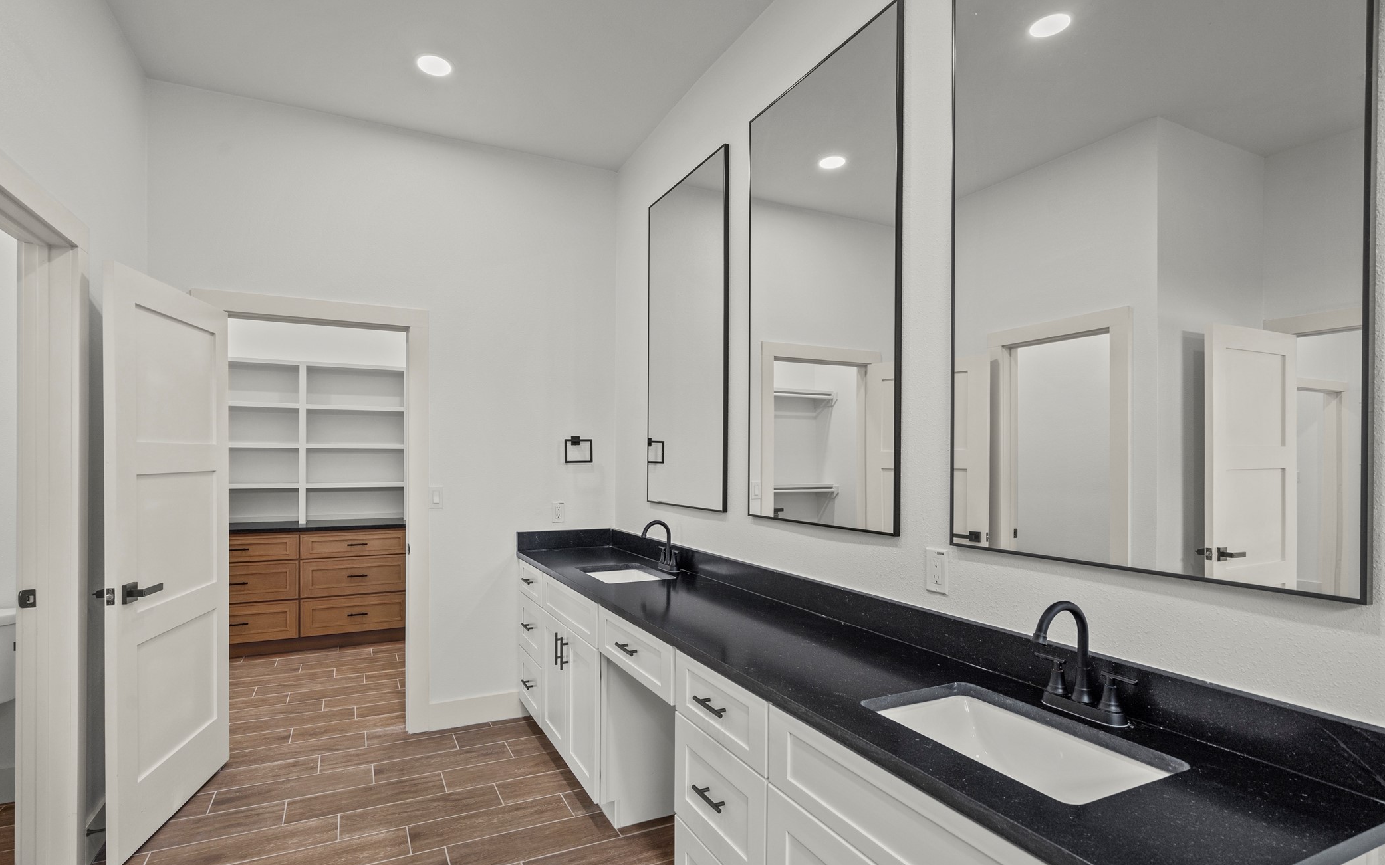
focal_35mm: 17
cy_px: 459
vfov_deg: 67.9
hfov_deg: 94.3
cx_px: 666
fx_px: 642
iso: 200
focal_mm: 16
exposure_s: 1/5
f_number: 8
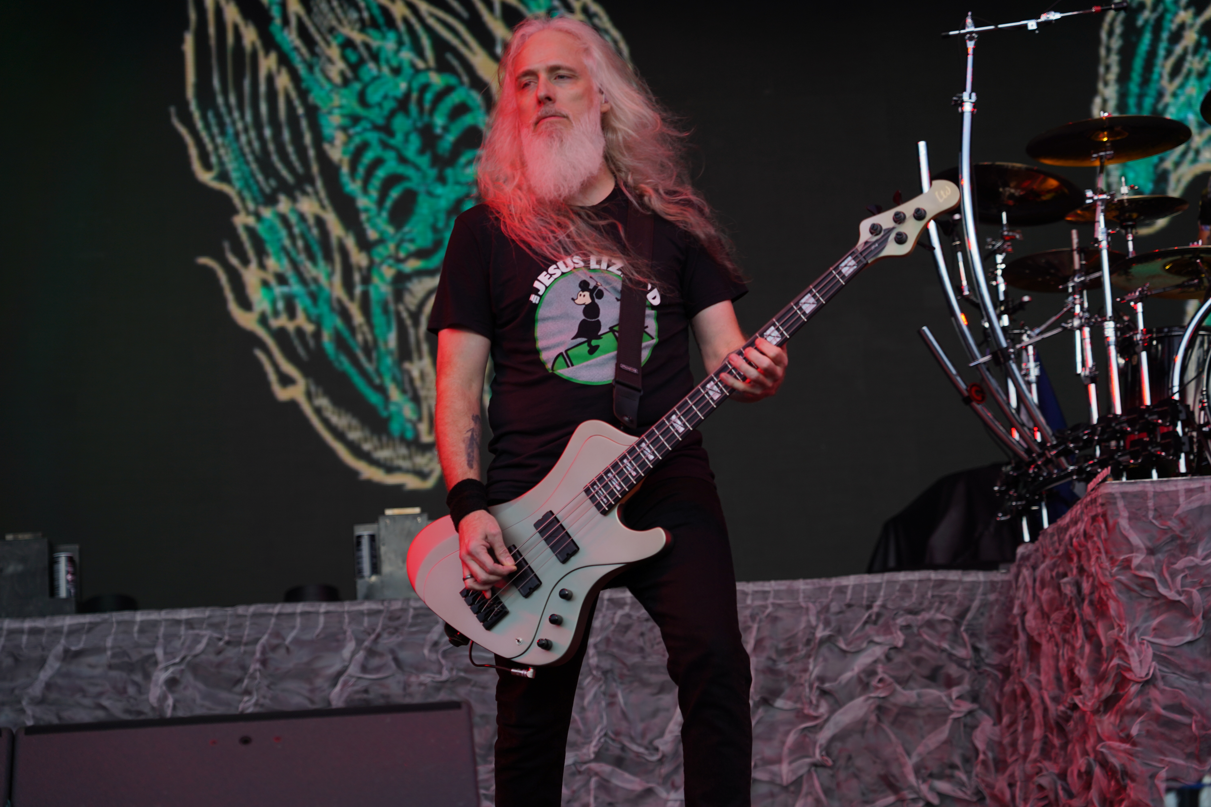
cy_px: 404
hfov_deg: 23.6
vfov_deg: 15.9
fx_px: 2893
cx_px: 606
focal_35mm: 86
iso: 100
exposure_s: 1/100
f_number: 4.5
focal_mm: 86
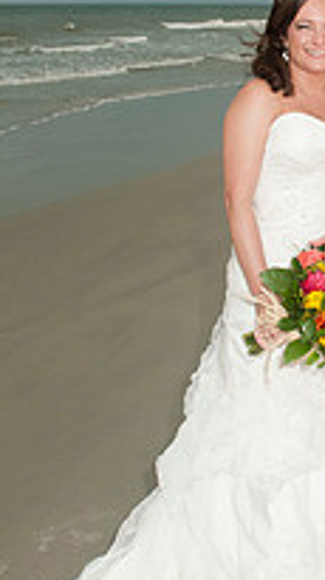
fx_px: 952
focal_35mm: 62
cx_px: 366
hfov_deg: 18.6
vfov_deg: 33.5
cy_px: 190
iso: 400
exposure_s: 1/80
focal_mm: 18
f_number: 5.6
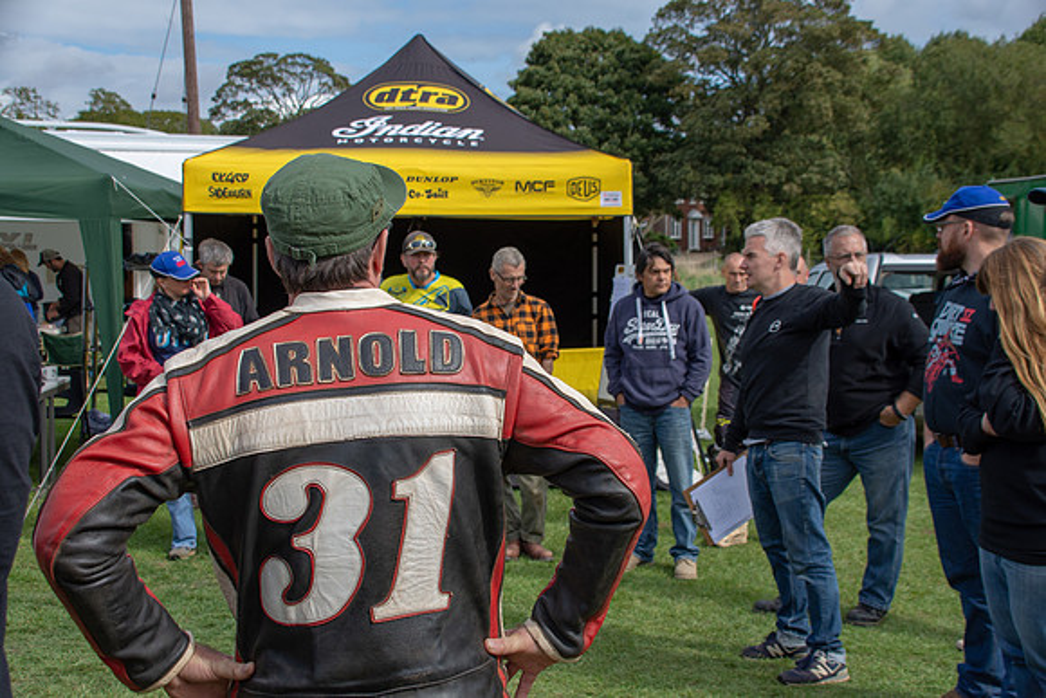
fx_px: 1526
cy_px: 349
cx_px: 523
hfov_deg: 37.8
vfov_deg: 25.8
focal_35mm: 52
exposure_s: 1/640
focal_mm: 35
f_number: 8
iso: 200
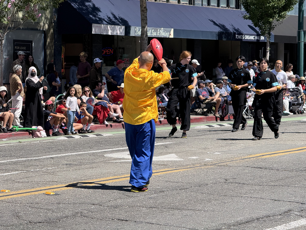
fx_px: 1061
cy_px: 115
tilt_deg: -2.3
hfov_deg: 16.4
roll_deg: -0.2
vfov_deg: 12.3
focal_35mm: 120
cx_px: 153
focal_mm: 15.66
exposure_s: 1/1186
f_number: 2.8
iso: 64
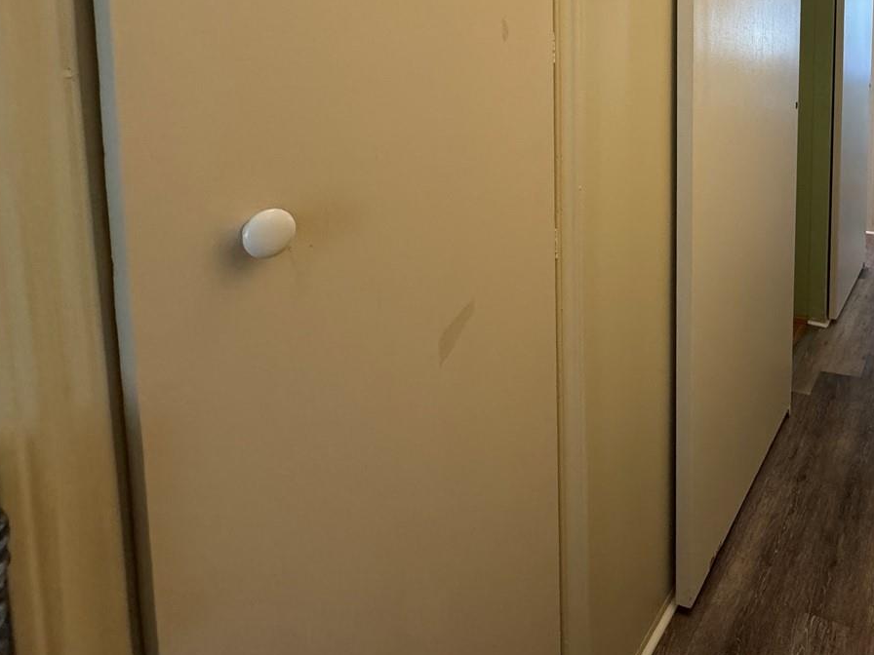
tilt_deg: -6.3
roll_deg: -0.8
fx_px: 631
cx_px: 735
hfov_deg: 61.8
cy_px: 114
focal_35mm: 25
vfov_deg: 50.9
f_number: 2.2
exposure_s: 1/120
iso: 320
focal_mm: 2.22
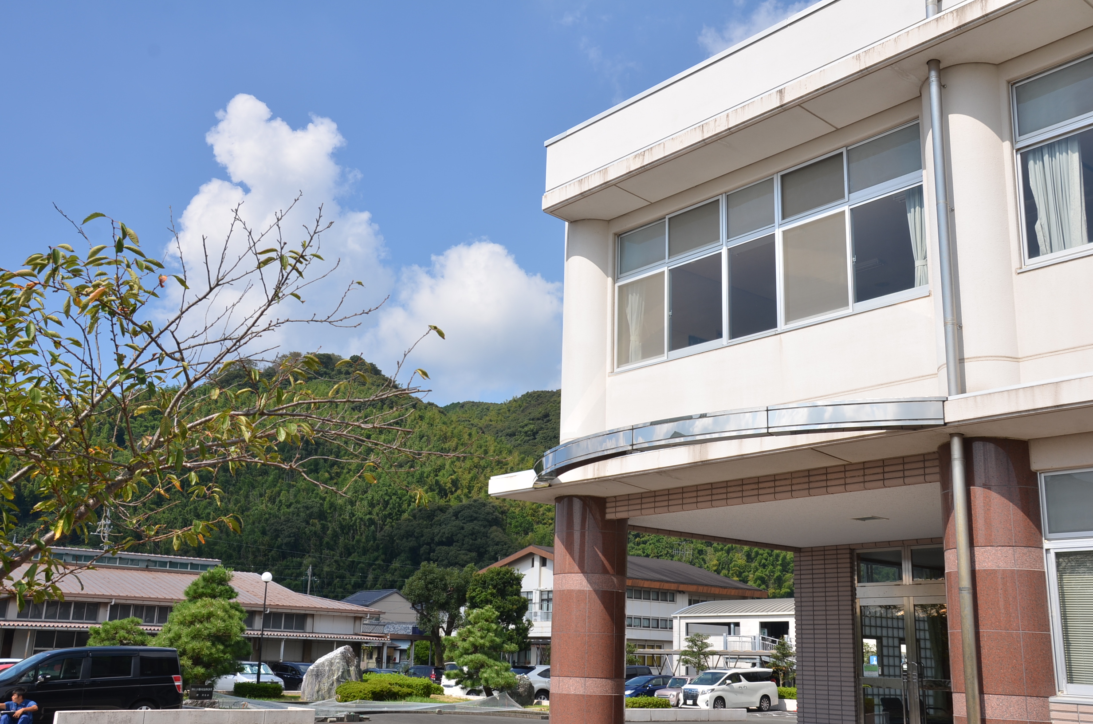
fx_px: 1091
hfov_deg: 53.2
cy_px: 362
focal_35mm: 36
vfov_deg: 36.7
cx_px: 546
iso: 100
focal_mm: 24
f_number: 9
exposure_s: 1/200
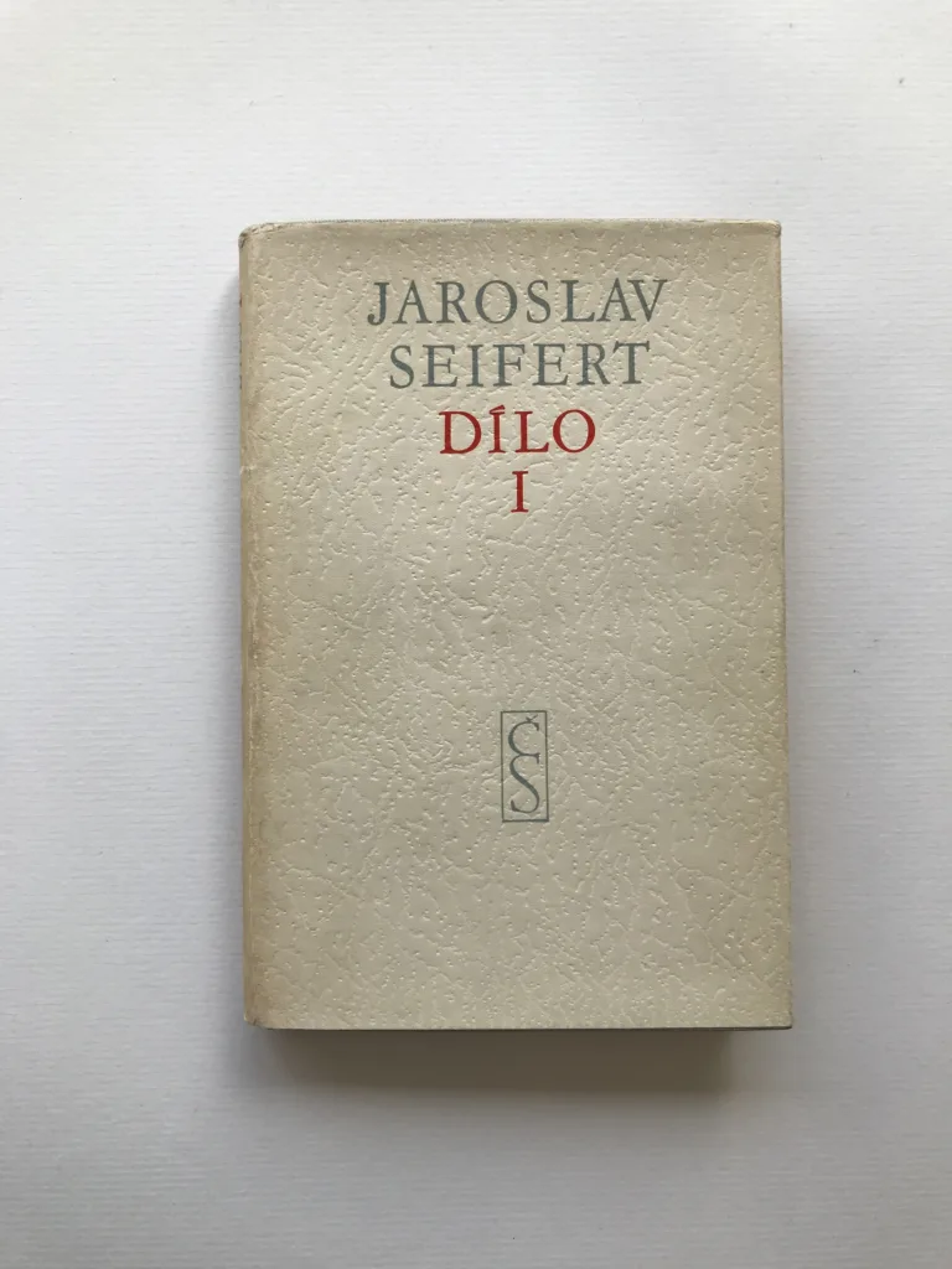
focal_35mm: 28
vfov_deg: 63.4
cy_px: 634
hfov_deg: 49.7
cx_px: 476
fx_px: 1027
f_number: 1.8
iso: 20
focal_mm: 3.99
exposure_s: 1/127
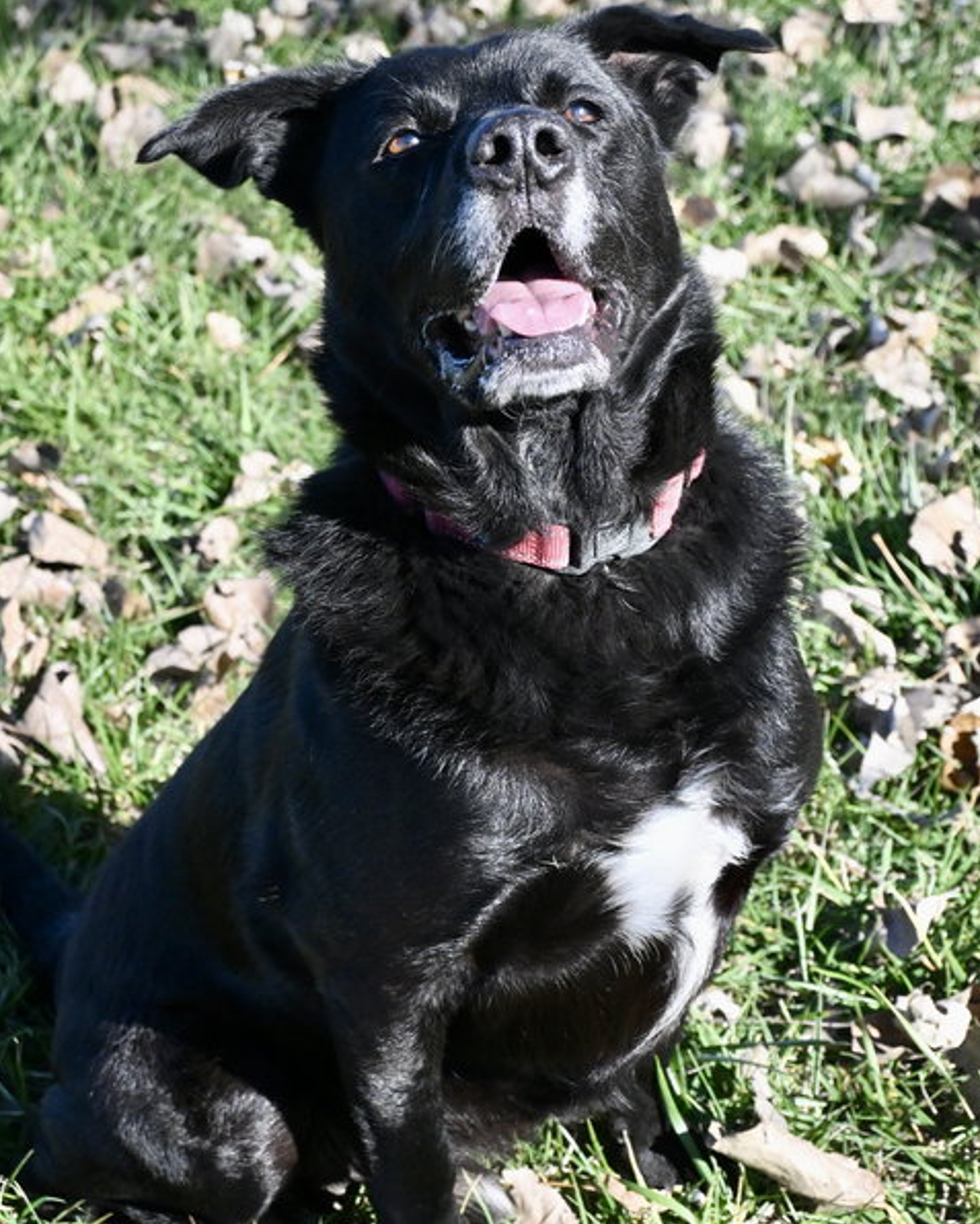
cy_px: 630
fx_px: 2631
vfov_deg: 26.2
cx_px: 473
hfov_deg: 21.1
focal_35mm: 73
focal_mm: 41
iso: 1800
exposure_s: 1/4000
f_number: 5.6
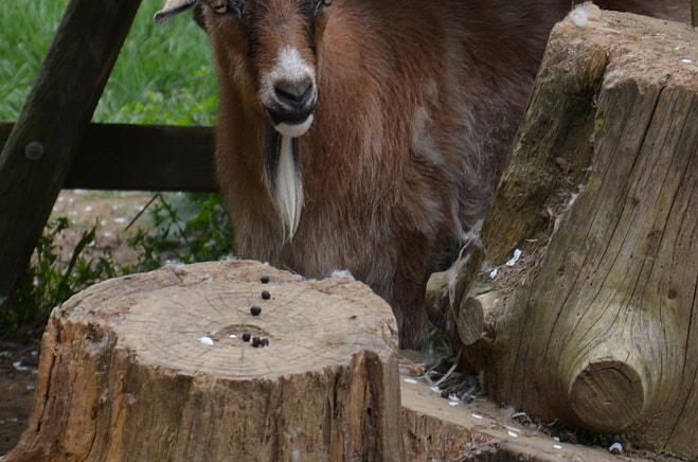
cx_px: 339
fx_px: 7393
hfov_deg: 5.4
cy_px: 87
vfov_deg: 3.6
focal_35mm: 382
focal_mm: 105
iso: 100
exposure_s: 1/80
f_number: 5.6
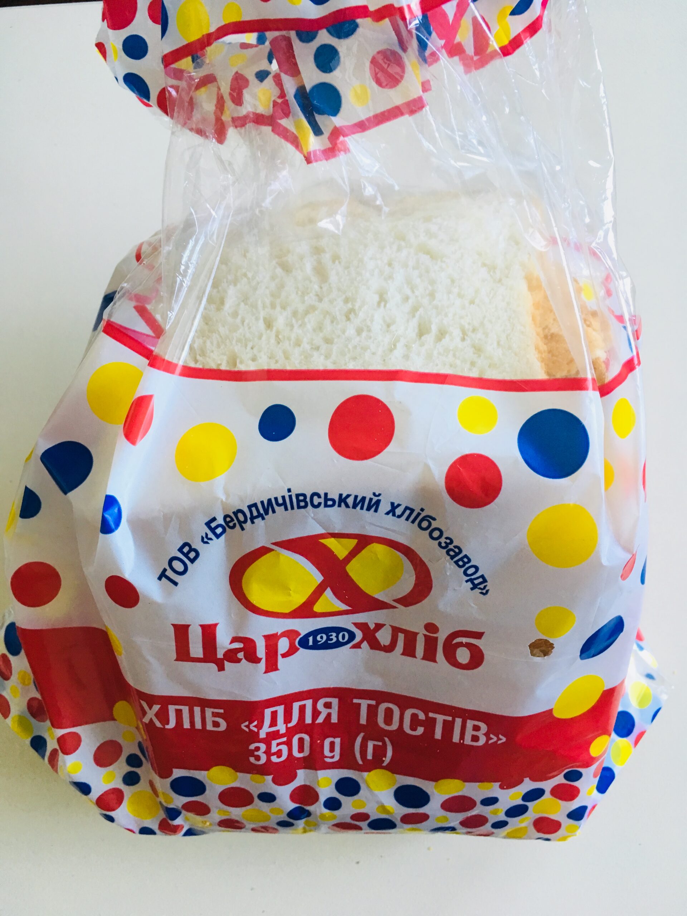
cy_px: 458
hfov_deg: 48.2
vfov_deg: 61.7
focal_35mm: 29
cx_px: 344
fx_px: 767
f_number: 2.2
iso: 50
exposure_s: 1/33
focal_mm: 4.15
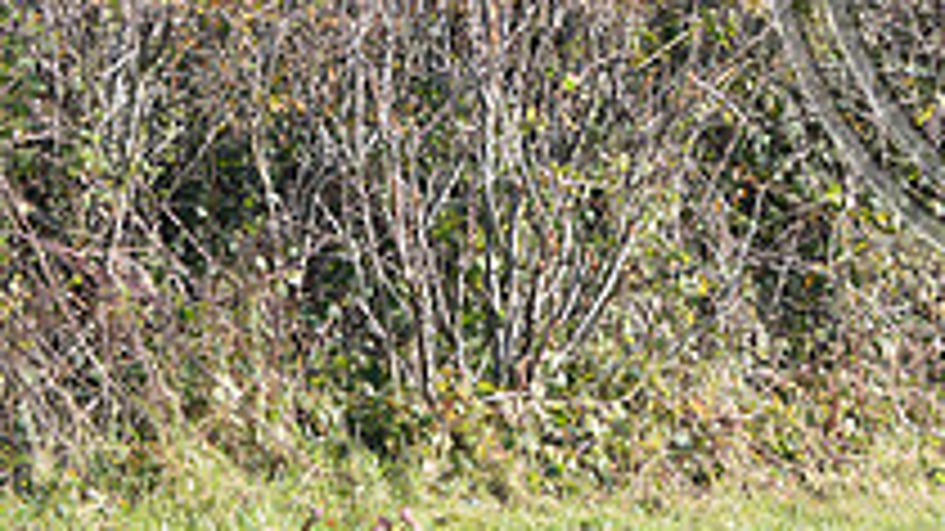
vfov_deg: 4.1
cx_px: 1170
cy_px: -180
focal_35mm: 295
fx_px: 7390
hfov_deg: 7.3
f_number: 5
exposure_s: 1/1250
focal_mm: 102
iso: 1000
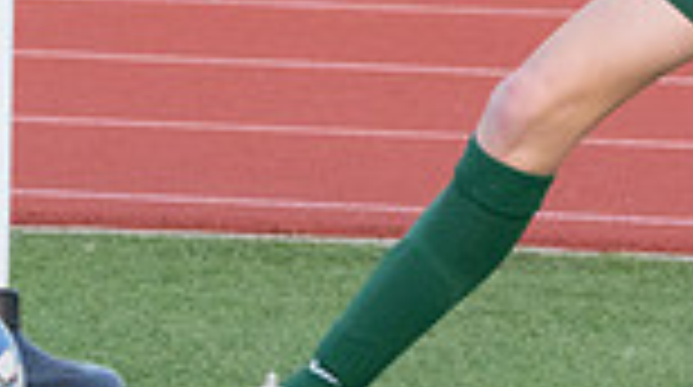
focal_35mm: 592
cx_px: 753
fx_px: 10860
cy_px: -283
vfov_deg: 2.0
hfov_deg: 3.6
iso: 2000
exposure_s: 1/1250
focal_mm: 109
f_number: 4.5
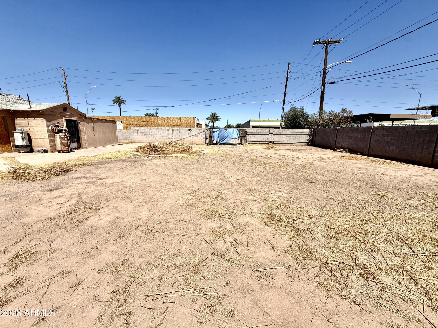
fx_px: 177
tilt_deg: -11.5
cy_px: 164
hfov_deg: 102.1
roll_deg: +0.0
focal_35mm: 14
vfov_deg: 85.7
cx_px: 219
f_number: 2.2
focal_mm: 2.22
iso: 20
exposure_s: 1/1235
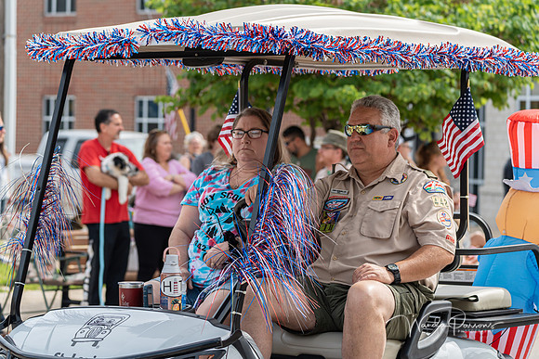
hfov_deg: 15.8
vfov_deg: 10.6
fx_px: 1947
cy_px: 180
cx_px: 270
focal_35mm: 130
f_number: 6.3
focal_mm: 130
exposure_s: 1/1250
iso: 400
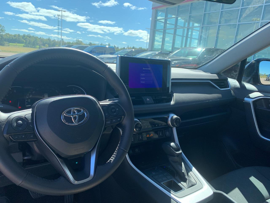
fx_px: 203
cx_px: 135
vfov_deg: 53.1
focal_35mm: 26
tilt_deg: -14.9
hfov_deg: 67.3
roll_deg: -6.0
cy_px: 102
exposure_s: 1/623
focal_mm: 4.25
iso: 25
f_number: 1.8
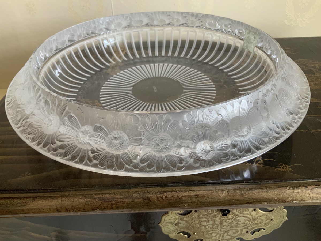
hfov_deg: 61.7
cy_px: 120
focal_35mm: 29
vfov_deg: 48.2
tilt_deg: -39.8
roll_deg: +1.8
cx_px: 160
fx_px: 269
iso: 200
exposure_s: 1/60
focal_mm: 3
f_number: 1.8
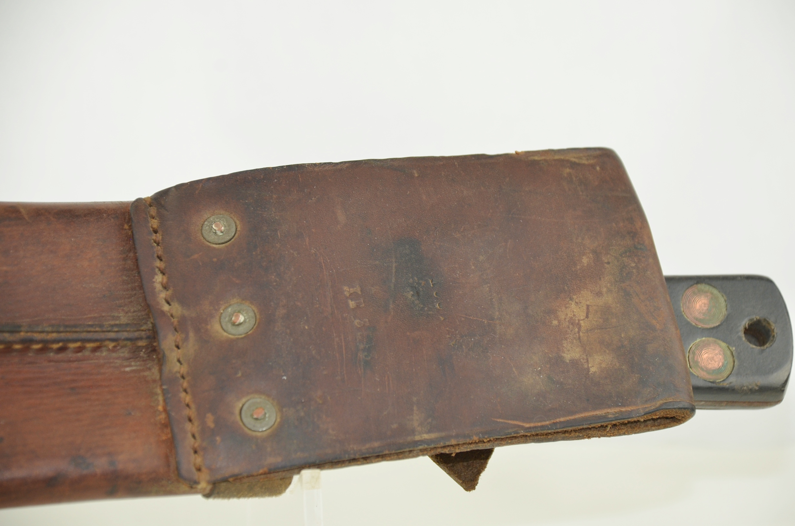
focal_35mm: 168
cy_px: 263
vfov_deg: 8.1
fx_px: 3702
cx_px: 398
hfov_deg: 12.3
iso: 400
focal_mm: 112
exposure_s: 1/80
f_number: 5.6
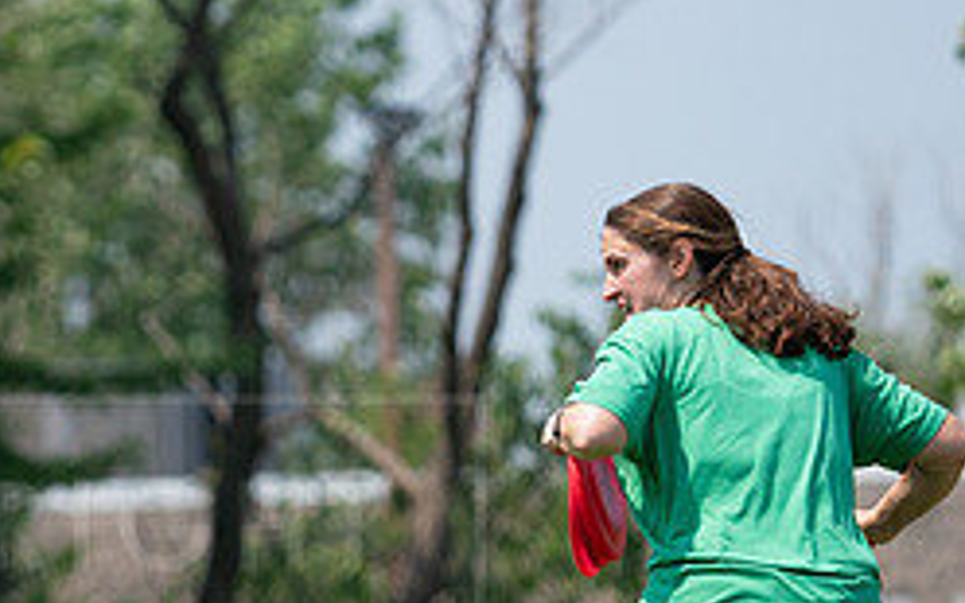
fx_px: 17699
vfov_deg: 2.0
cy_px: 589
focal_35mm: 673
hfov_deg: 3.1
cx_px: -156
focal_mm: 282
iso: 1000
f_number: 5.6
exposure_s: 1/4000
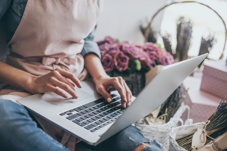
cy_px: 76
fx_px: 315
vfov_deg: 27.0
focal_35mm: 50
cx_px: 114
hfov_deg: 39.6
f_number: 2.5
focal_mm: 50
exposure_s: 1/800
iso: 500
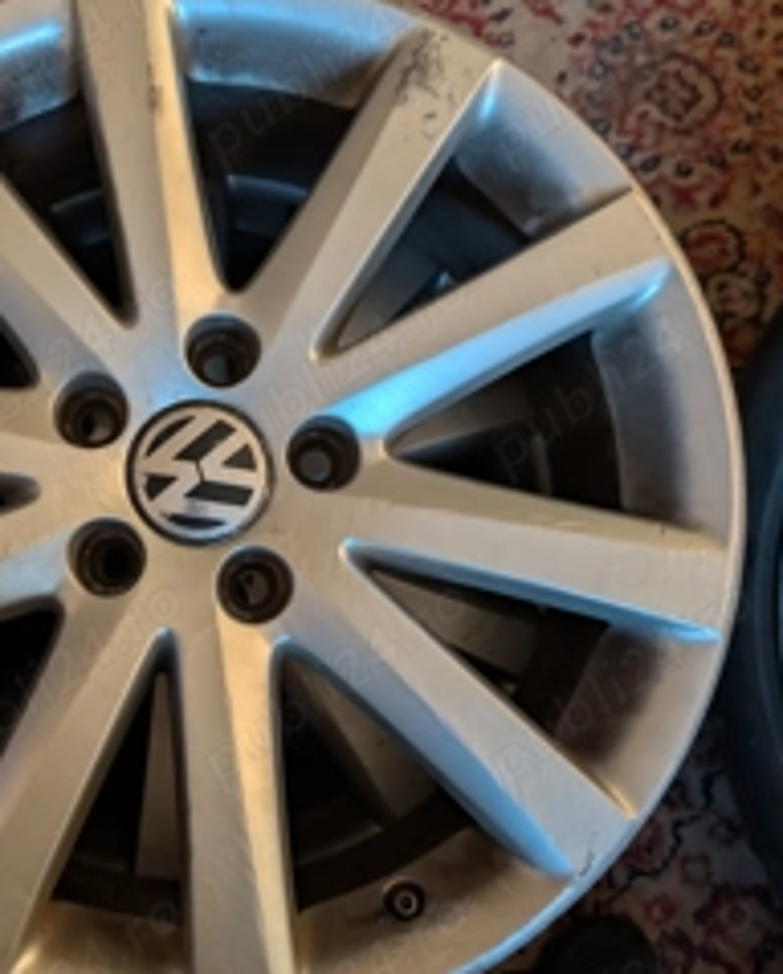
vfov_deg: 46.7
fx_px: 1127
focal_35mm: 39
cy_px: 436
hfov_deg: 37.3
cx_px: 192
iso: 691
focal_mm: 6.9
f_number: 1.68
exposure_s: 1/140
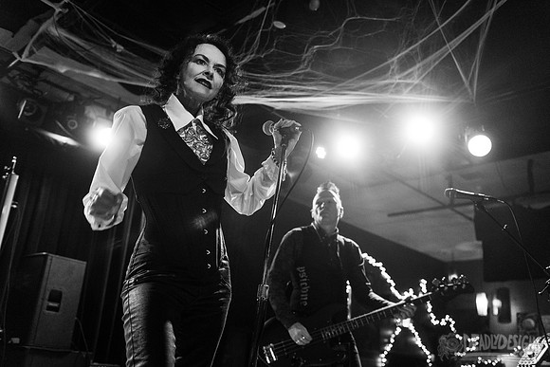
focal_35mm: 35
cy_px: 184
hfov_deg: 54.4
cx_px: 275
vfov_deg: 37.9
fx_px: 535
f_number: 3.2
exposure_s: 1/100
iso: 3200
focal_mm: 35
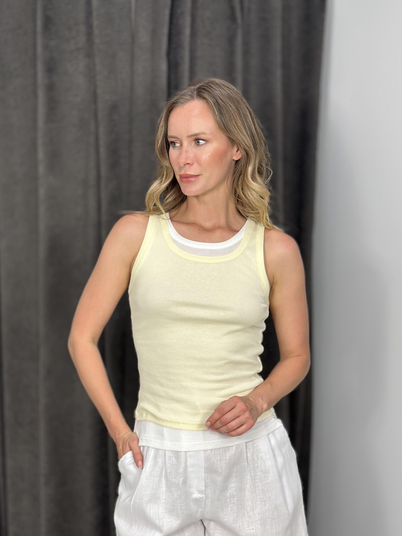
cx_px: 172
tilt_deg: -8.0
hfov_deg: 24.4
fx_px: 929
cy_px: 320
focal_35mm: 60
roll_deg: -0.8
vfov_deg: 32.1
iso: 160
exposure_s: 1/100
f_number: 1.78
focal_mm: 6.86
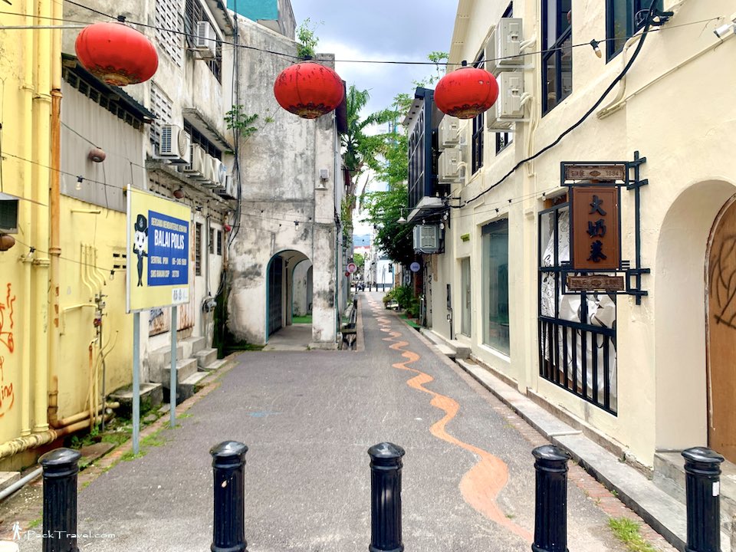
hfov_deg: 67.3
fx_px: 553
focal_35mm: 26
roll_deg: +0.8
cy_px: 276
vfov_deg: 53.1
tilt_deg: +0.3
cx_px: 368
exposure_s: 1/1001
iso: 25
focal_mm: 4.25
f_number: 1.8
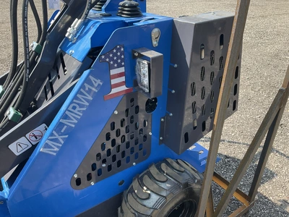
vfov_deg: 48.2
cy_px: 108
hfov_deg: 61.7
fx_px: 242
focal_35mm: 29
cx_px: 144
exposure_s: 1/365
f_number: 1.8
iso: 25
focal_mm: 3
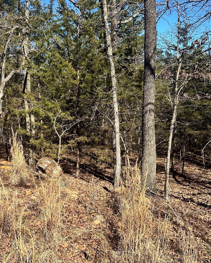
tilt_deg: -11.2
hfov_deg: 37.2
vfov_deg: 46.0
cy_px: 177
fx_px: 304
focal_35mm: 39
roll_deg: +1.8
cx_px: 50
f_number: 1.78
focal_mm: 6.86
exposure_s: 1/3155
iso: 80
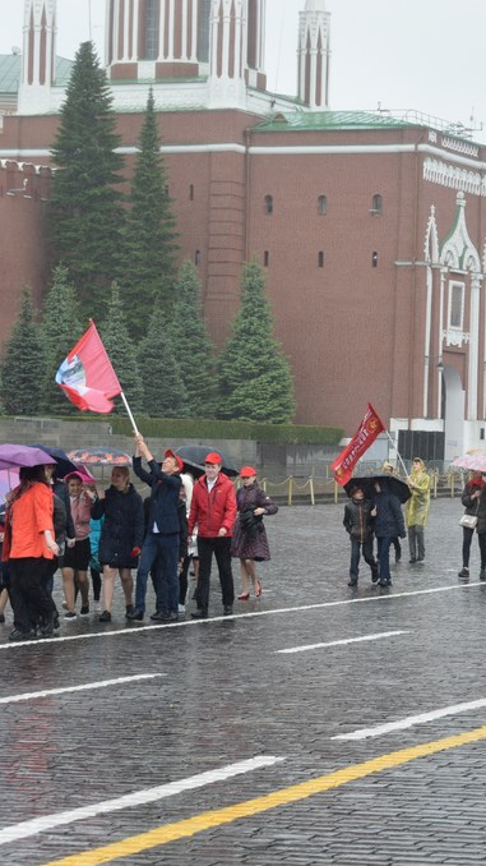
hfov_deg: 10.6
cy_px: 431
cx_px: 388
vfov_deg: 18.8
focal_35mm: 114
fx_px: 2614
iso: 400
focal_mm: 48
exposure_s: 1/200
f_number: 7.1
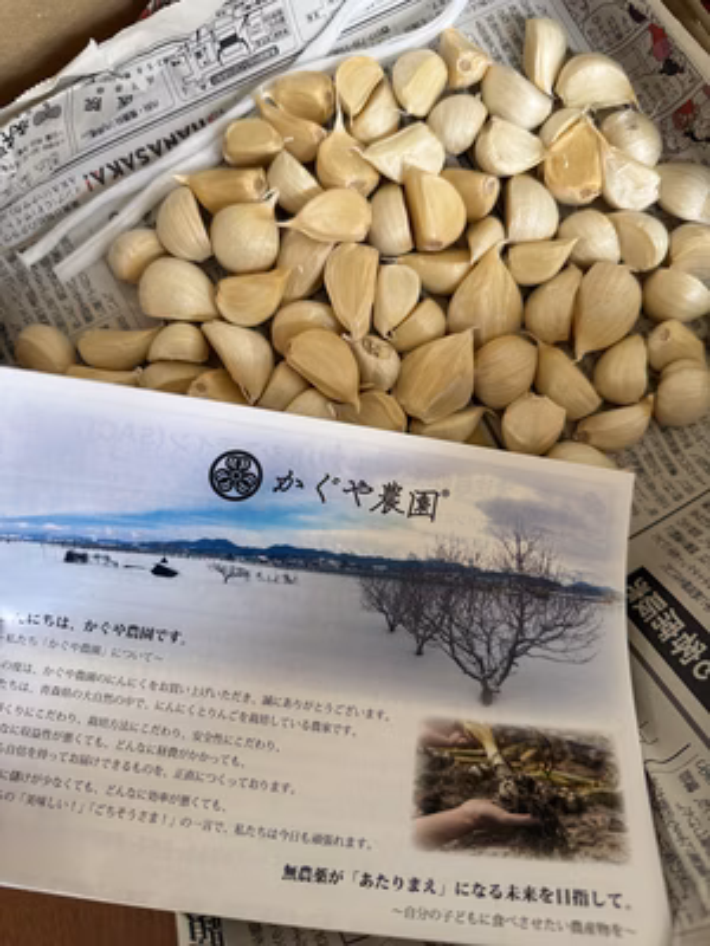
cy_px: 473
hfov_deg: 56.8
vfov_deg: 71.6
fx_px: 656
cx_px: 355
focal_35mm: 24
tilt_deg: -85.5
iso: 200
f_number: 1.78
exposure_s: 1/82
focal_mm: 6.76
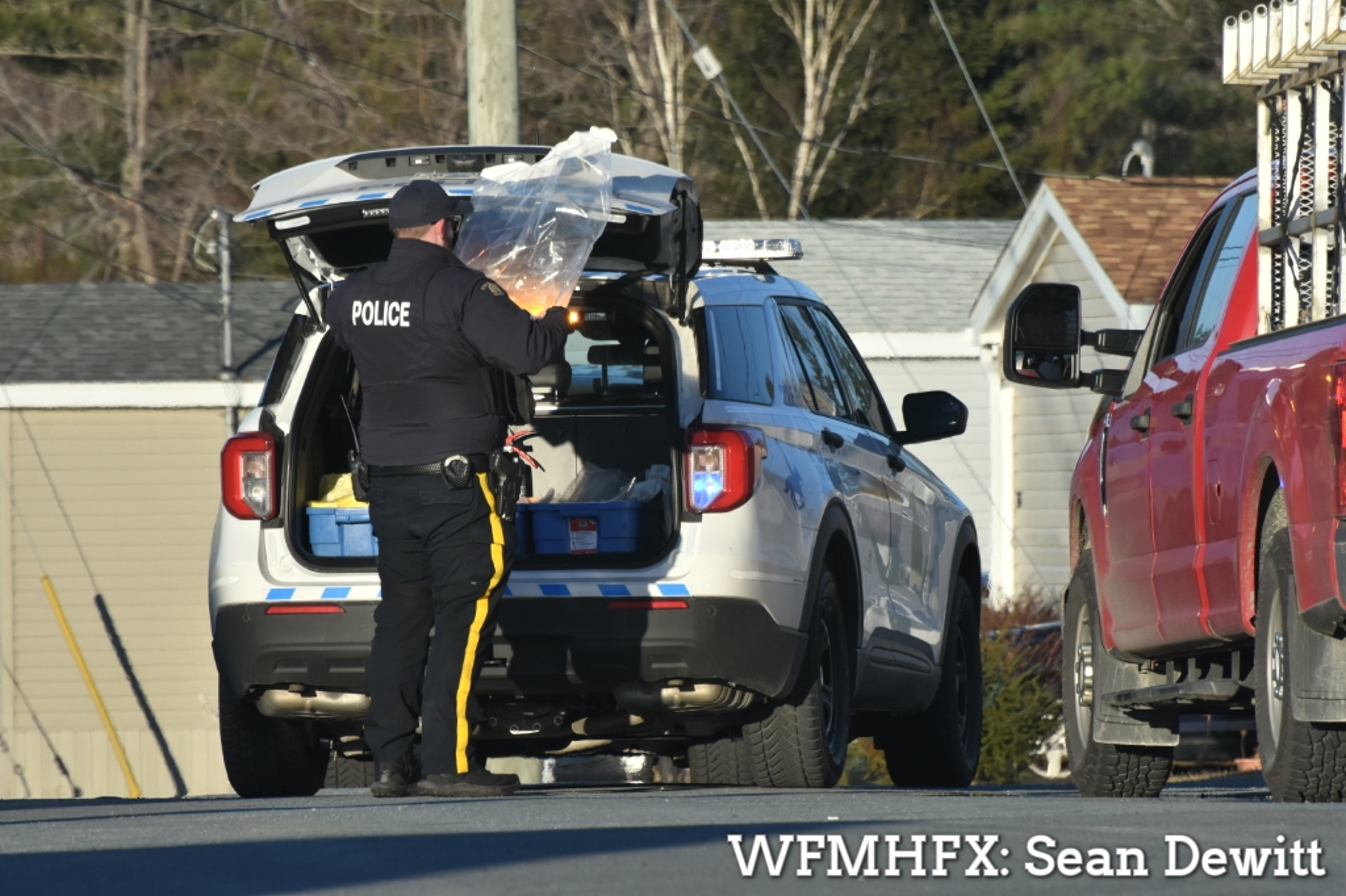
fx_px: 16819
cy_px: 448
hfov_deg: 4.6
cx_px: 673
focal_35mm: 450
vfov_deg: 3.1
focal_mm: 300
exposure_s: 1/1000
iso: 500
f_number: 8
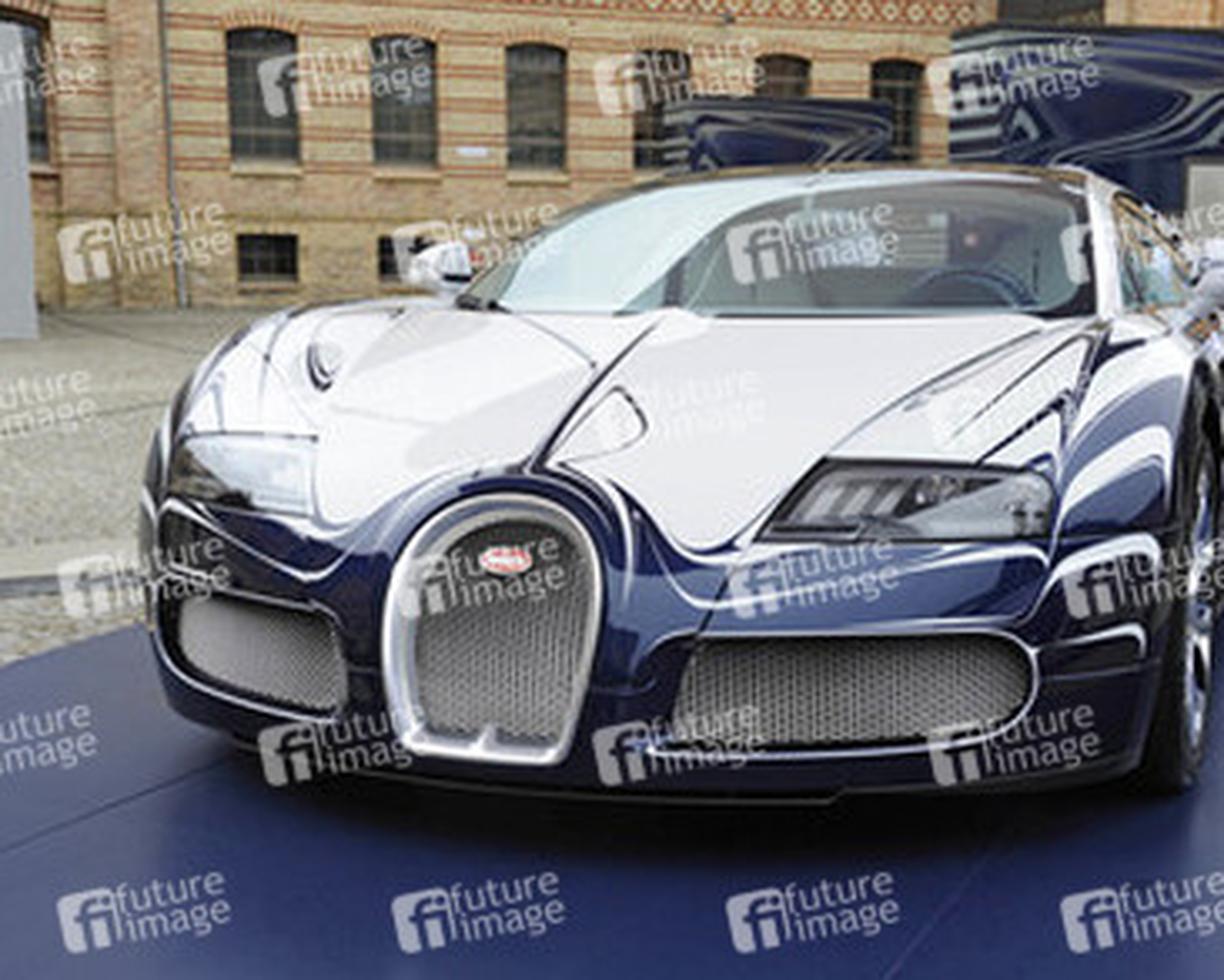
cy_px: 495
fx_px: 1884
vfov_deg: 29.2
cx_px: 724
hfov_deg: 35.9
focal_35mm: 52
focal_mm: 45
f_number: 7.1
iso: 400
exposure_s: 1/250
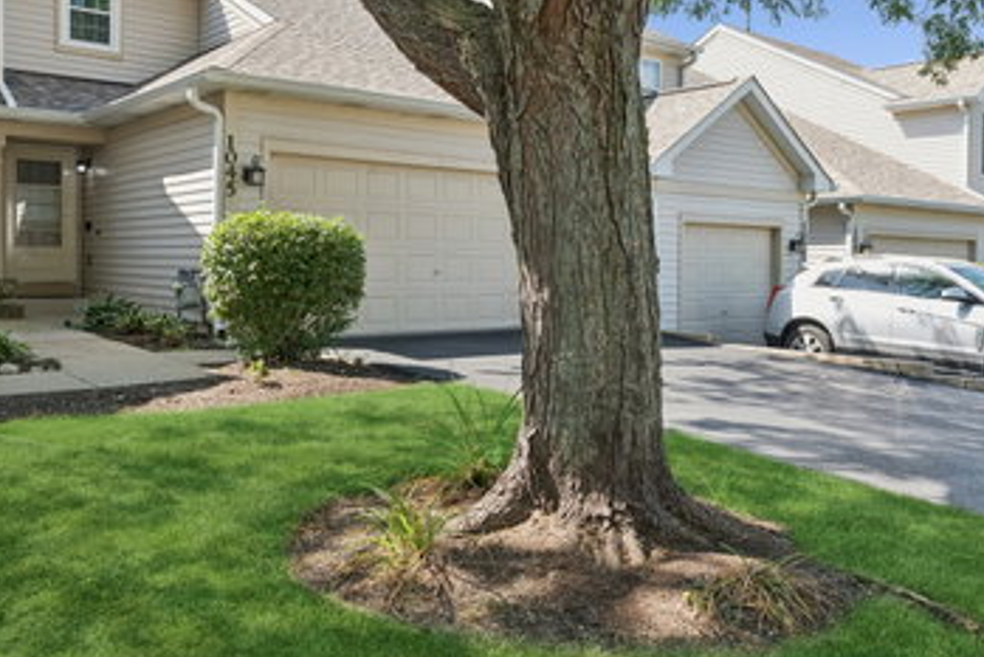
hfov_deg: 57.2
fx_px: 902
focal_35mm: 33
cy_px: 352
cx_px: 524
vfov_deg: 40.0
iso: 200
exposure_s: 1/100
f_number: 8
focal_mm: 24
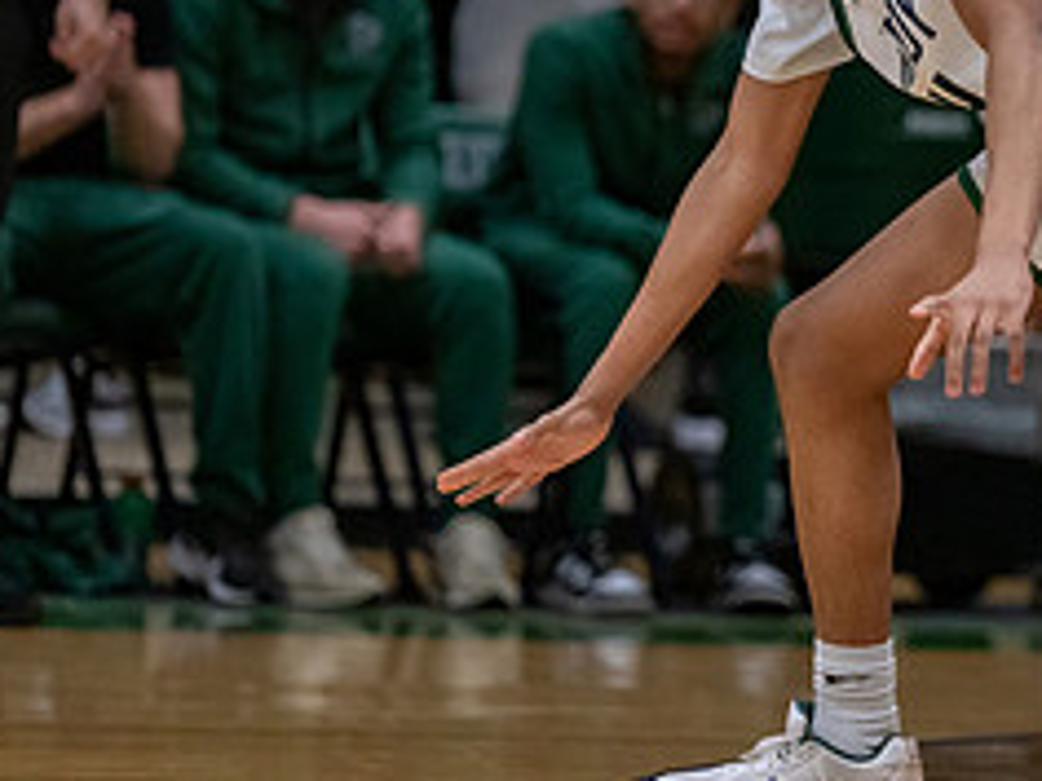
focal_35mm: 410
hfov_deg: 4.8
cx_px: 1038
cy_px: 212
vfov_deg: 3.6
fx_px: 12342
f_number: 2.8
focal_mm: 162
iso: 3200
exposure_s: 1/1000
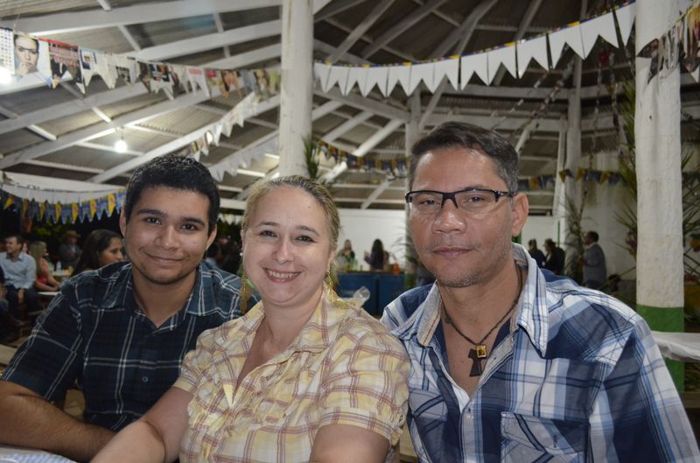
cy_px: 232
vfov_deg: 43.4
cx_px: 350
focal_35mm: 30
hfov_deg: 62.1
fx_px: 582
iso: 2500
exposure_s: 1/60
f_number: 3.8
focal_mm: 20
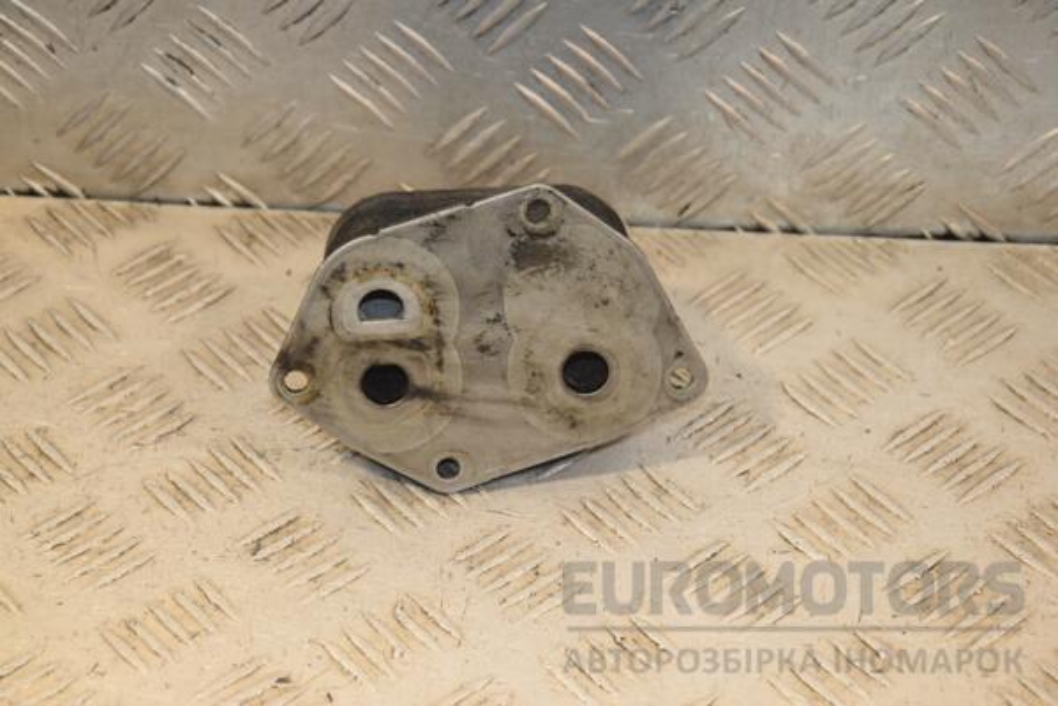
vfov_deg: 13.0
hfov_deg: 19.5
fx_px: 3086
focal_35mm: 105
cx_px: 529
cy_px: 353
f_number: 6.3
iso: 800
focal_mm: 70
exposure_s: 1/200
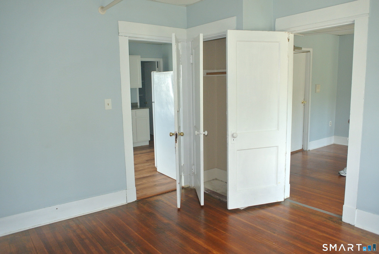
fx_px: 285
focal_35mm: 27
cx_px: 190
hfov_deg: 67.3
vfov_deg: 48.1
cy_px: 127
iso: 360
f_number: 2.8
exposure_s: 1/60
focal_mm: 10
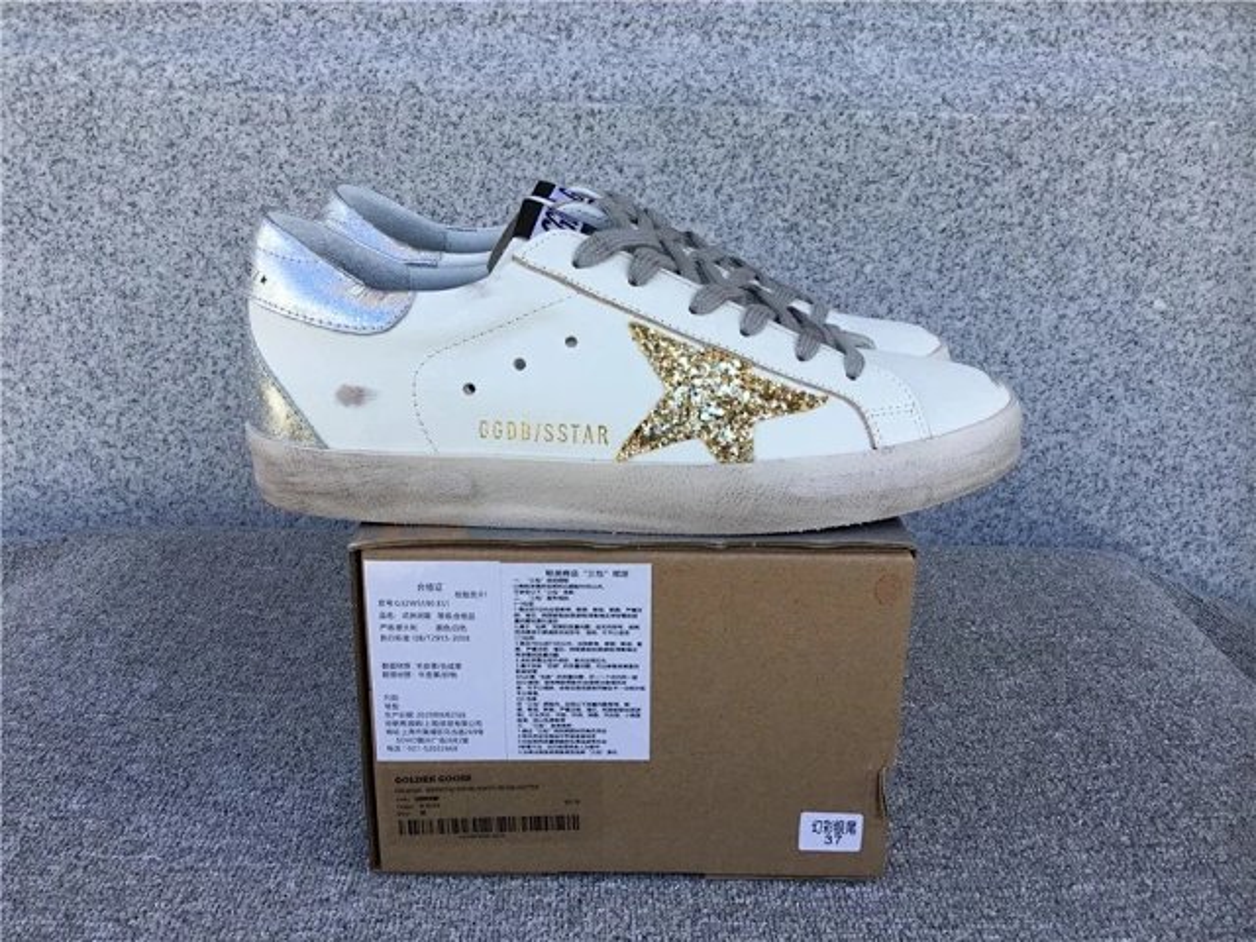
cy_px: 471
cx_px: 628
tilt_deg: -19.0
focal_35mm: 31
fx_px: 1125
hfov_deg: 58.4
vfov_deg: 45.4
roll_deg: -1.3
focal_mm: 3.3
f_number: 2.4
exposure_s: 1/422
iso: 25
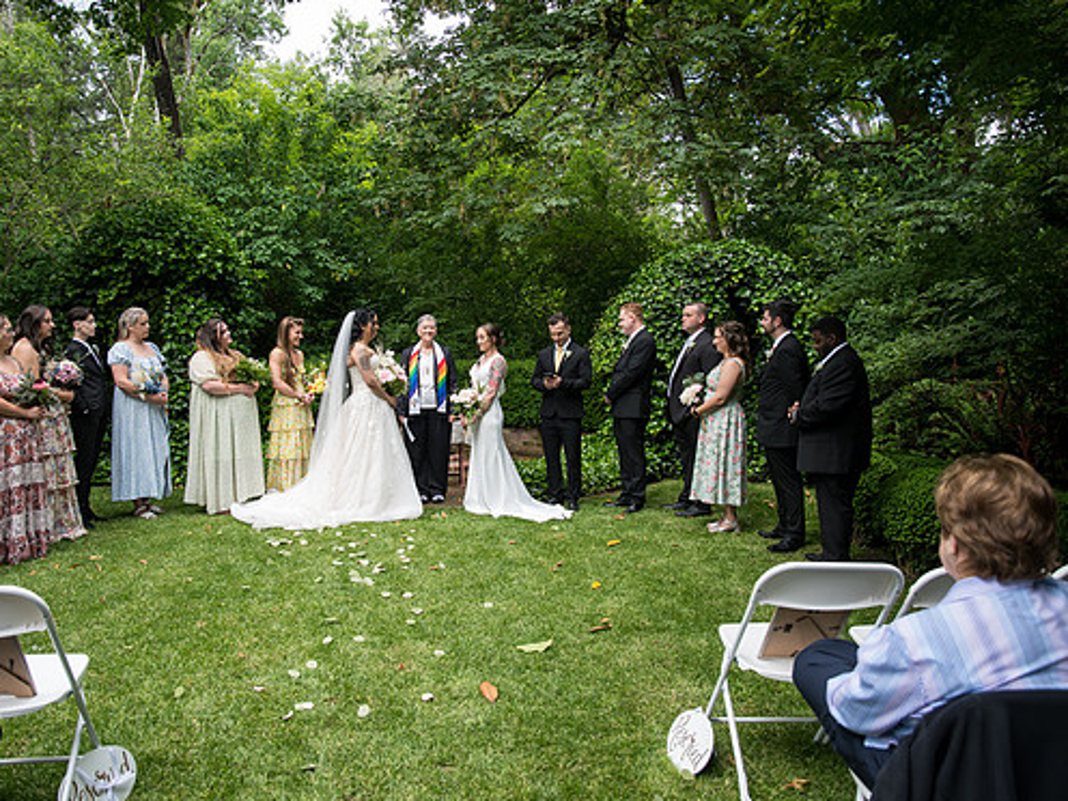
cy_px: 402
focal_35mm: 27
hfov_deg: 65.1
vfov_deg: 51.4
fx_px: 833
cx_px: 469
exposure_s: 1/400
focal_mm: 24
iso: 500
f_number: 4
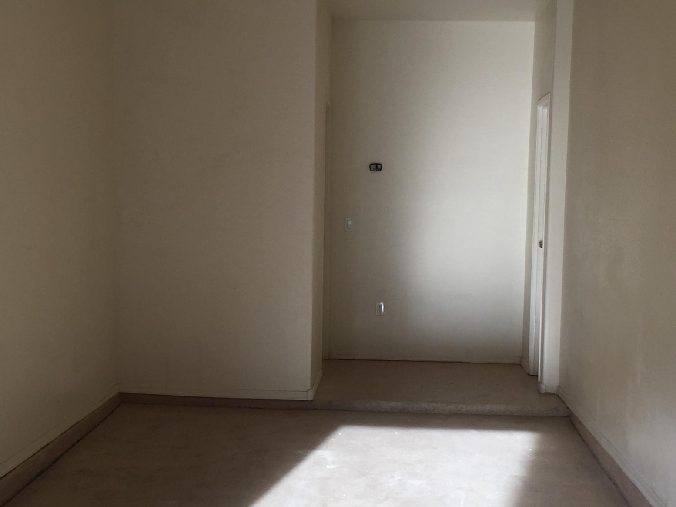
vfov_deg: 26.0
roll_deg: -2.8
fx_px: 1093
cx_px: 319
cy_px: 336
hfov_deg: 34.3
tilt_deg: -6.9
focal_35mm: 56
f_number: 2.2
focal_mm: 4.15
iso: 32
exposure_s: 1/158
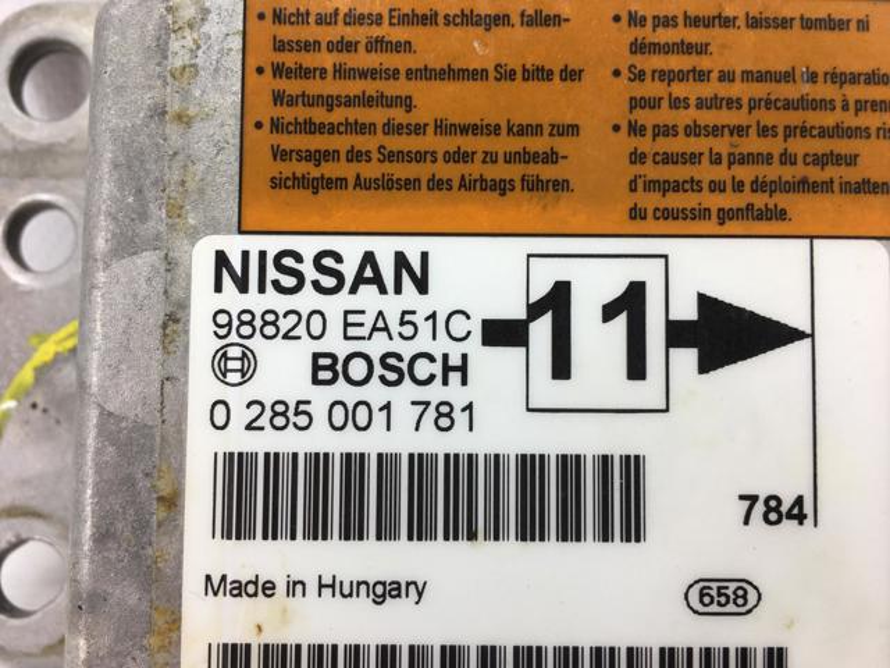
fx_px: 746
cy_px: 334
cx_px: 445
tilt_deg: -29.8
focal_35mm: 29
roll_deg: -0.2
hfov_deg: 61.7
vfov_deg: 48.2
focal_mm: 4.15
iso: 25
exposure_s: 1/100
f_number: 2.2
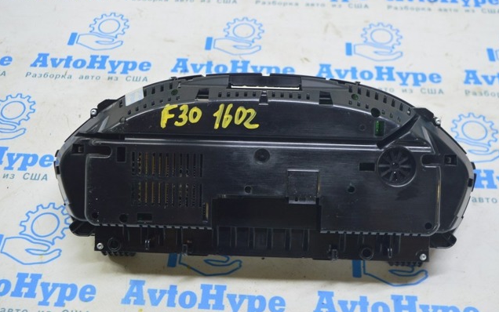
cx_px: 250
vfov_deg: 29.9
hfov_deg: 46.2
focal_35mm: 43
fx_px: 585
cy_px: 156
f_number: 5.6
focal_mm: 28
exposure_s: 1/20
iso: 400
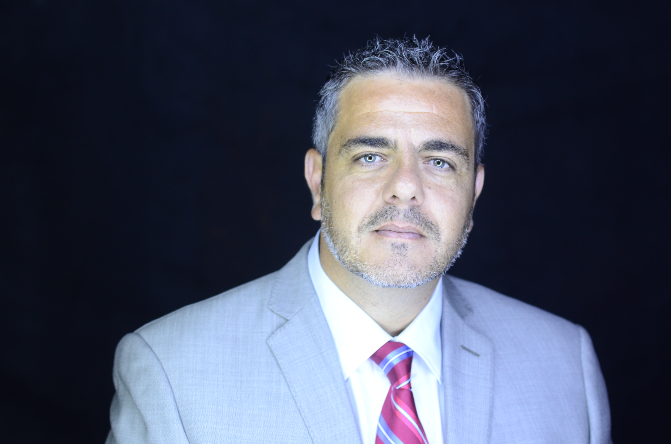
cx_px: 336
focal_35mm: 128
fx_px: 2372
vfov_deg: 10.7
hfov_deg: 16.1
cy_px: 222
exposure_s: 1/60
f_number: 3.5
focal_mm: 85
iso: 400
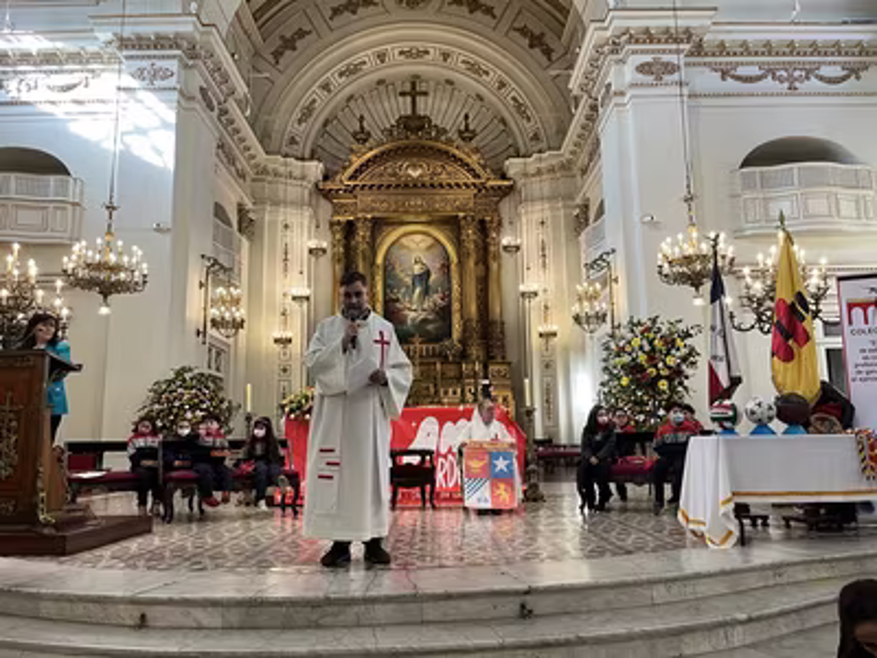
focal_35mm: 26
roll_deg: +1.6
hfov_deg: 67.3
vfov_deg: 53.1
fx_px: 659
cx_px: 438
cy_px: 329
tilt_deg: +10.4
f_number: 1.6
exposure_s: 1/50
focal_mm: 5.1
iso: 80
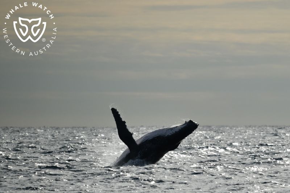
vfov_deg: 2.9
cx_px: 145
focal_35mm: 480
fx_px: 3866
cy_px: 96
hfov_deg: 4.3
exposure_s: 1/8000
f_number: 6.3
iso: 500
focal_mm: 480
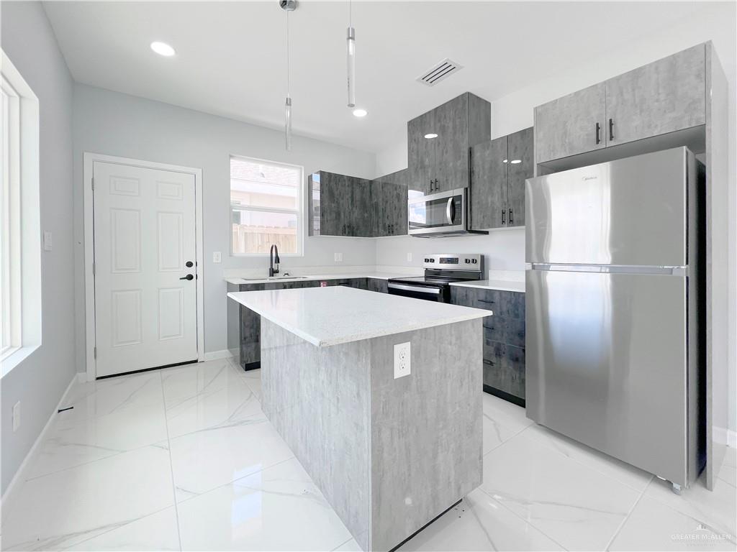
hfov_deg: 106.2
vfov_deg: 89.9
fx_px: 277
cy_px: 276
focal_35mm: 13
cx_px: 368
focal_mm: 1.57
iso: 32
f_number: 1.8
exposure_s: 1/2053
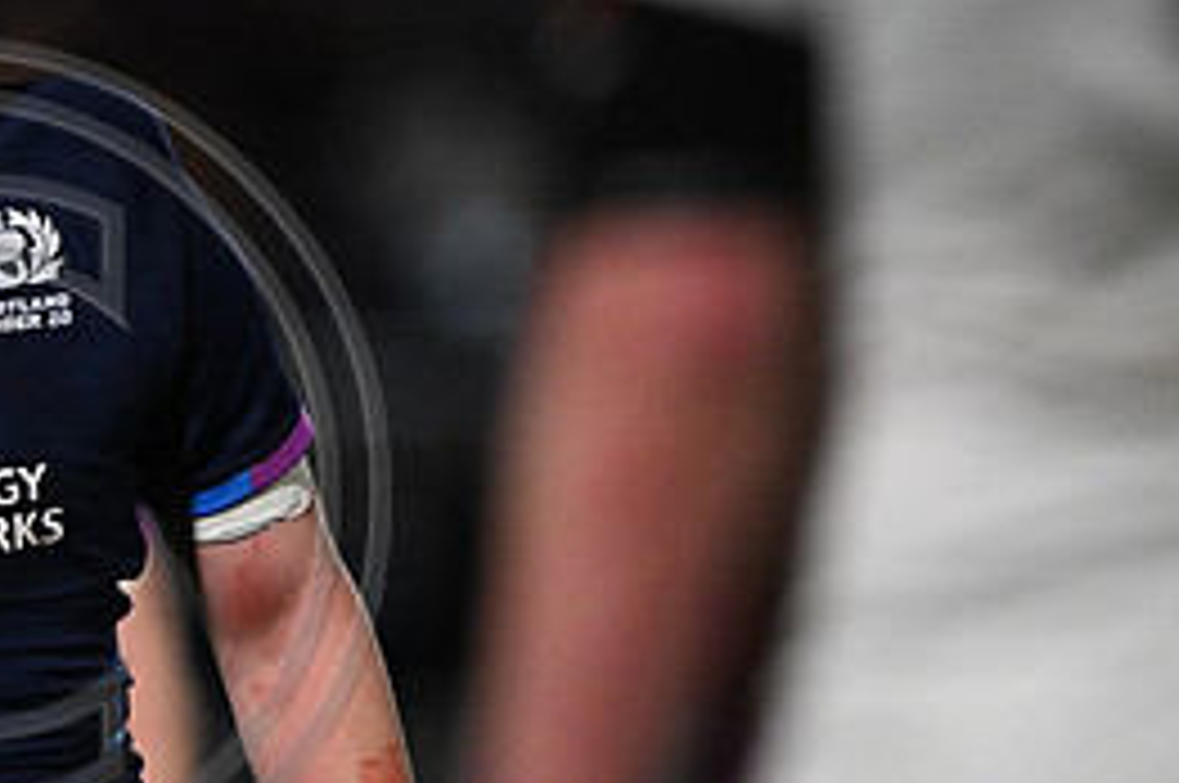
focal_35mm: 885
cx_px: -72
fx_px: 28947
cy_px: 490
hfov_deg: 2.3
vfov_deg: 1.5
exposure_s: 1/2500
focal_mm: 400
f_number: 3.5
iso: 5000
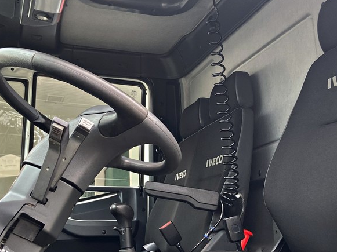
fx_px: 496
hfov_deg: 37.4
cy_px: 158
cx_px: 193
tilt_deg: +15.6
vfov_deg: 28.4
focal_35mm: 51
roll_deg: +1.5
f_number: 1.8
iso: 64
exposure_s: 1/121
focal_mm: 4.25
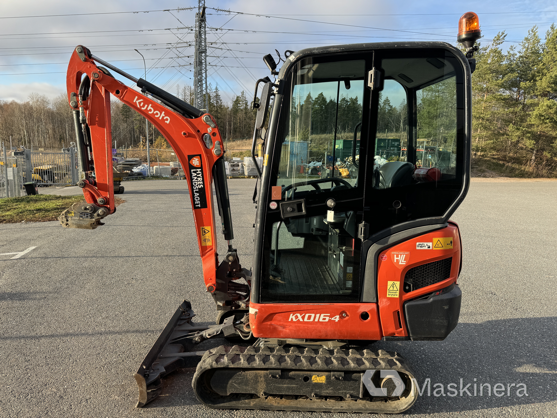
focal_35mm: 24
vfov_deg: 56.8
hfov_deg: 71.6
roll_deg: -1.5
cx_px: 278
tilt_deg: -9.7
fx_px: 386
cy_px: 209
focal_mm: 6.76
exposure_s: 1/1026
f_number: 1.78
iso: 80
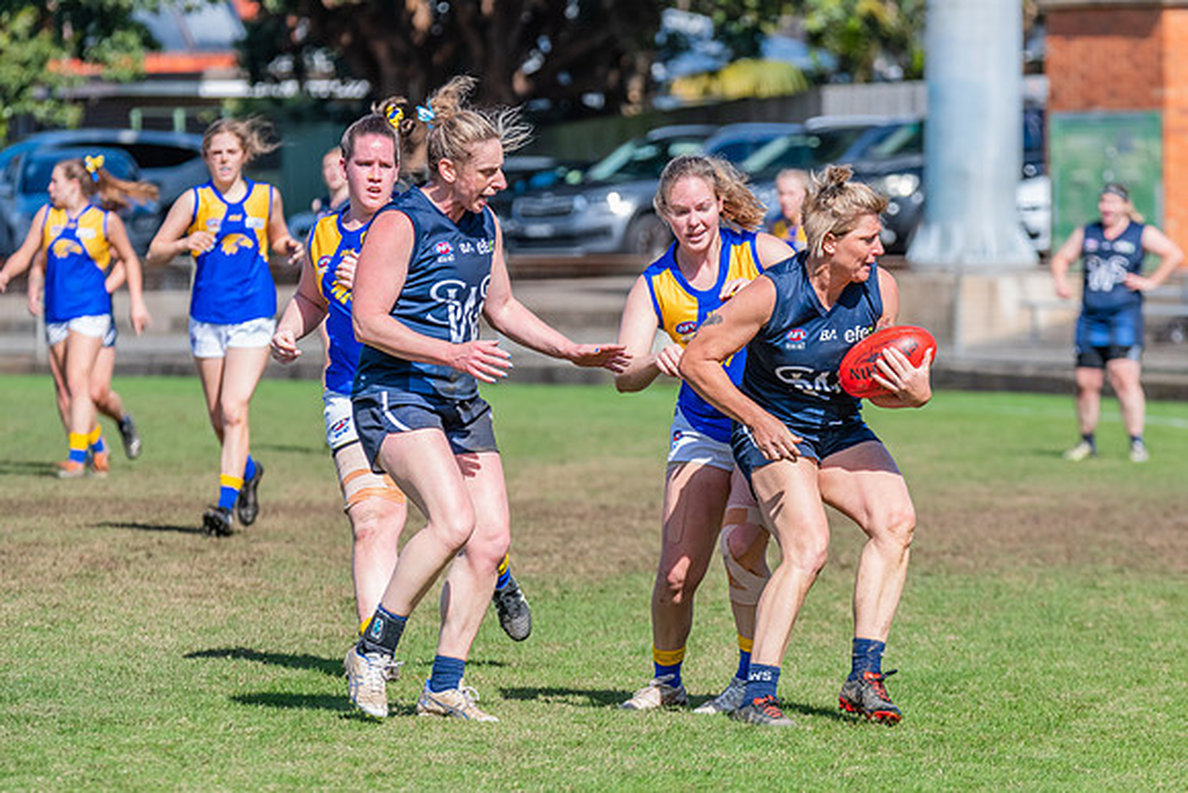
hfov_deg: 6.0
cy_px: 377
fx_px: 11277
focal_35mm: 342
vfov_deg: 4.0
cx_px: 672
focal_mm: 300
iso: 800
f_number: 9
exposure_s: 1/1600
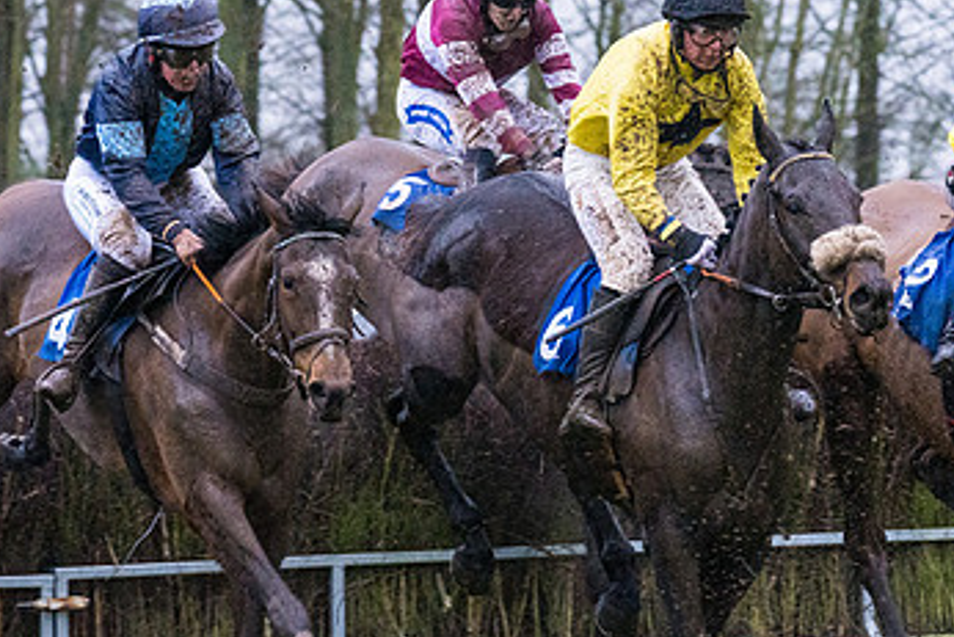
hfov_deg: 6.8
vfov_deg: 4.6
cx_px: 426
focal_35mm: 301
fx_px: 7979
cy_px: 101
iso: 5000
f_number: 4.5
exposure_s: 1/800
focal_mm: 135
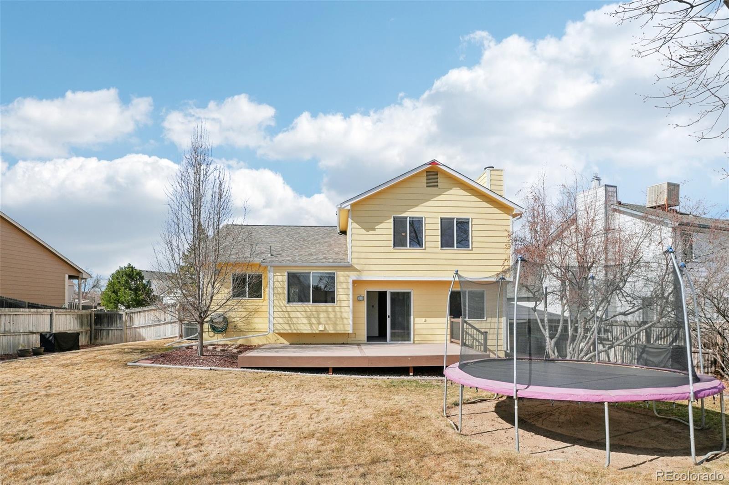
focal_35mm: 16
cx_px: 364
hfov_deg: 95.0
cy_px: 242
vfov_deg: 72.0
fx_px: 334
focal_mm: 11
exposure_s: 1/750
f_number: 8
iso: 100
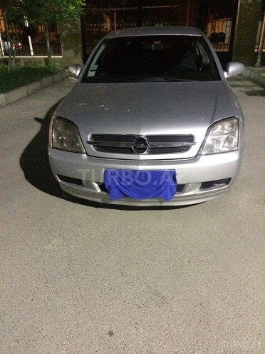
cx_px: 132
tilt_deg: -25.4
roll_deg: +1.0
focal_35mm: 29
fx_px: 296
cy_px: 177
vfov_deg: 61.7
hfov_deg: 48.2
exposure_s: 1/17
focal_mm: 4.15
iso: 640
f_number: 2.2
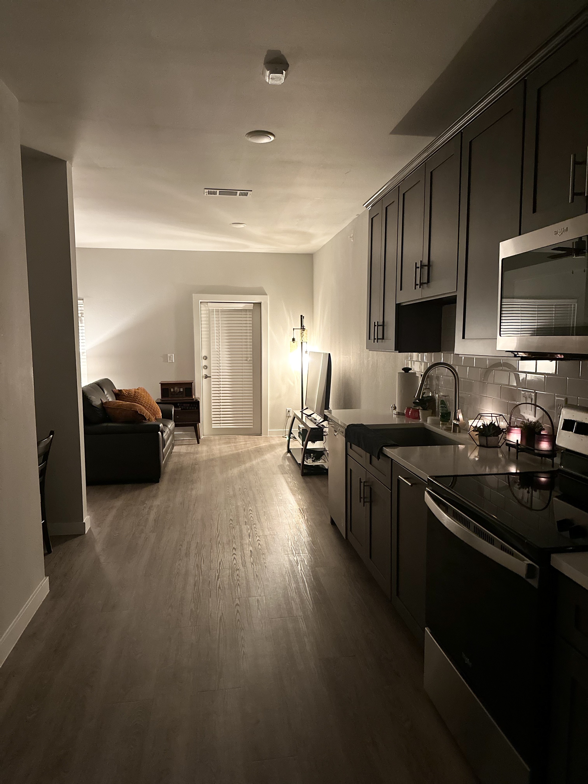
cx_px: 294
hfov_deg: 56.8
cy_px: 392
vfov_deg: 71.6
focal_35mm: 24
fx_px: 544
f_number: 1.78
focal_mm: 6.86
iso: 1000
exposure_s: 1/40
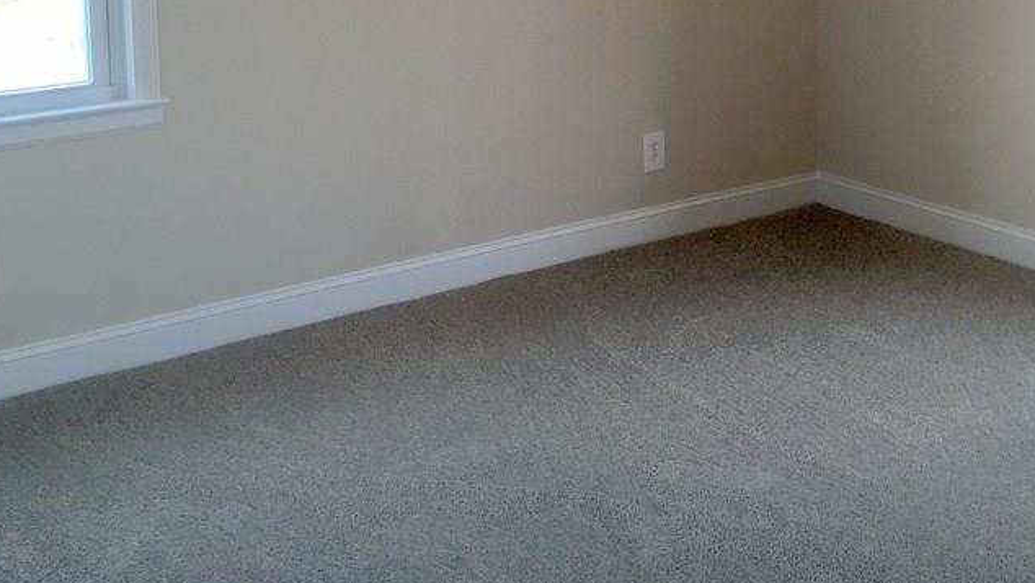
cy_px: -33
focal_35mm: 51
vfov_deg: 22.4
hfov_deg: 40.0
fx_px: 1400
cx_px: 710
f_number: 2.2
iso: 32
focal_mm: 4.15
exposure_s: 1/60
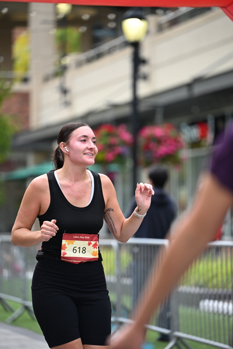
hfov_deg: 8.6
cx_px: 116
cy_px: 174
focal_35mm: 160
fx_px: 1552
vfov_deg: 12.8
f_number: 2.8
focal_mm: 160
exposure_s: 1/2000
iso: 640
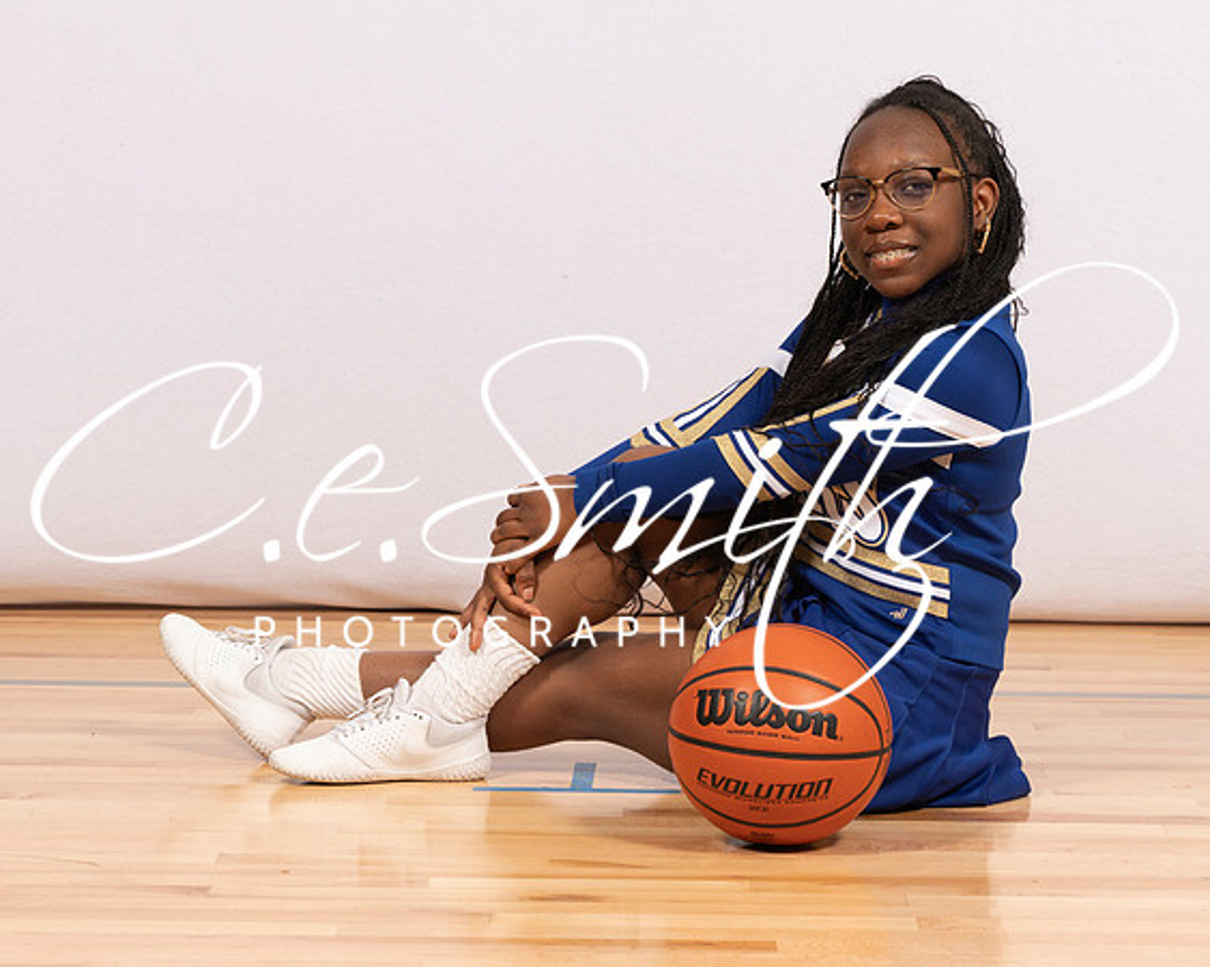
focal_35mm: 116
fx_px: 4167
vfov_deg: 13.2
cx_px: 605
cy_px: 342
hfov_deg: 16.5
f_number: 8
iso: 400
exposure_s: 1/250
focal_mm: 80
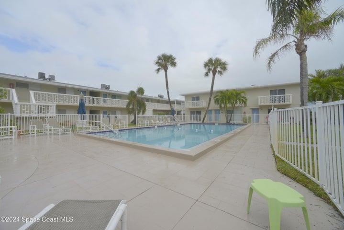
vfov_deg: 81.3
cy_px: 115
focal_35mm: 14
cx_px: 172
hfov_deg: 104.2
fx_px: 134
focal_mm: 14
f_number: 11
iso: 100
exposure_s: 1/250
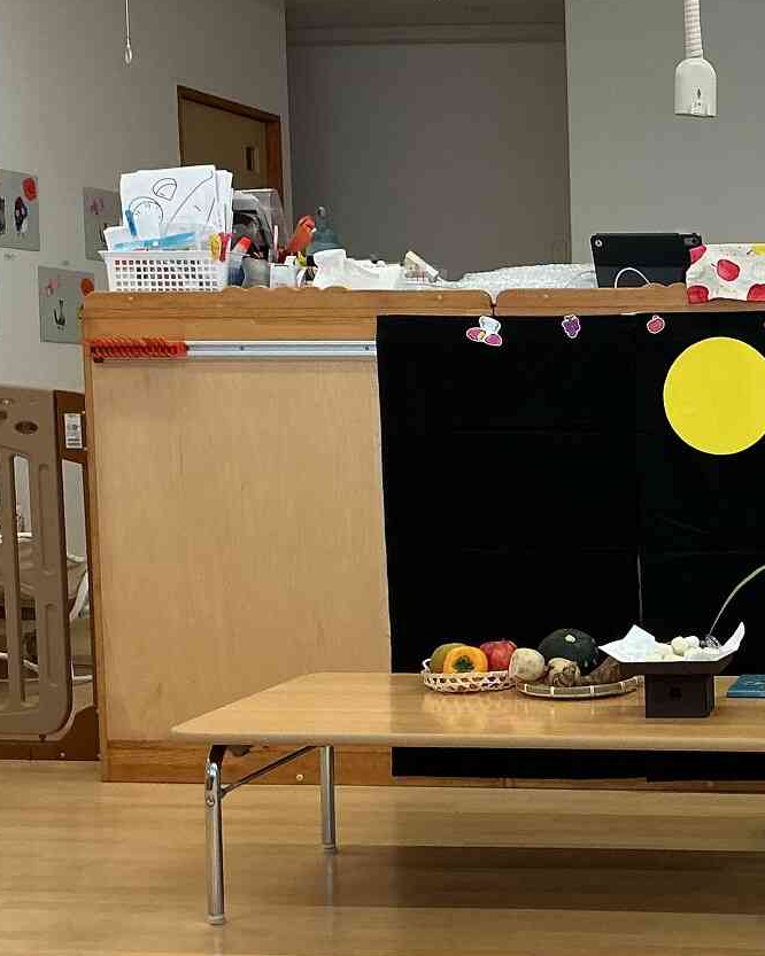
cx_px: 875
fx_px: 1925
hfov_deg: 21.2
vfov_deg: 27.9
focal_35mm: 68
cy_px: 543
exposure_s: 1/120
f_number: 1.8
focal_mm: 3
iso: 64
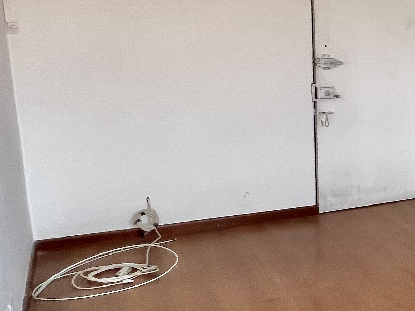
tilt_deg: -10.9
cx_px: 620
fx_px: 515
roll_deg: -4.9
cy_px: 149
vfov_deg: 33.6
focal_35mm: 43
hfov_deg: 28.6
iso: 80
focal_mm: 1.57
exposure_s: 1/120
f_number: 1.8
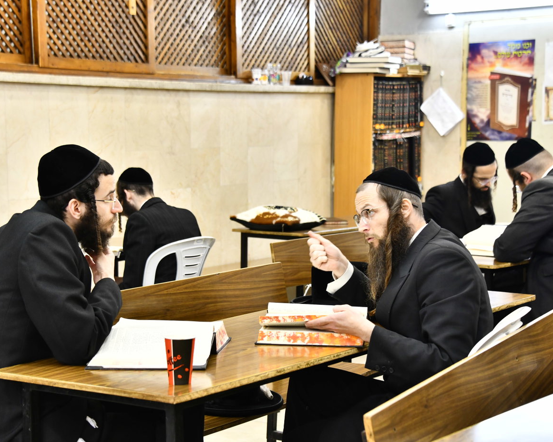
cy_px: 222
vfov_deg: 19.9
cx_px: 267
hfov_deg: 24.7
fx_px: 1260
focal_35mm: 77
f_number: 5.6
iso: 1250
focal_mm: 68
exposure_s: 1/125
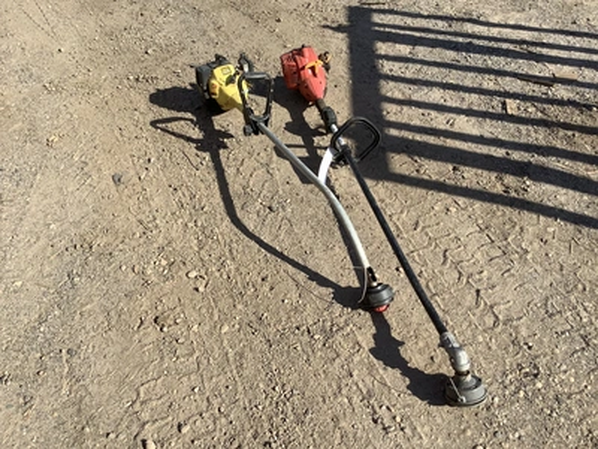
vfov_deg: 45.4
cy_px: 224
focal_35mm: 31
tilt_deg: -42.2
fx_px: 536
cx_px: 299
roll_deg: +8.7
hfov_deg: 58.4
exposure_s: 1/1199
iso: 25
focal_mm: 3.3
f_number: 2.4
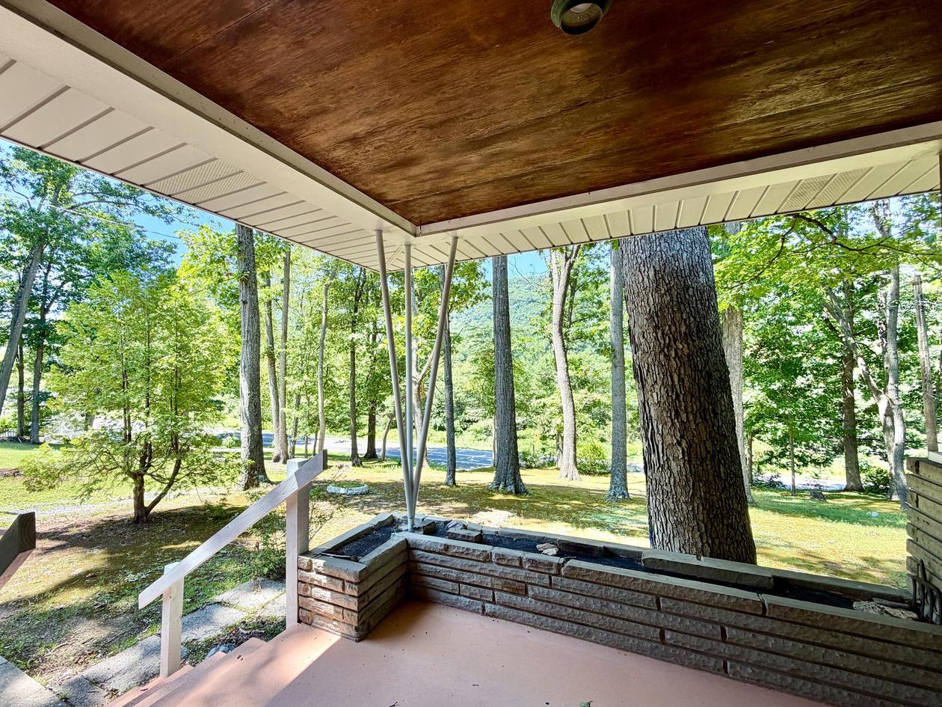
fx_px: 435
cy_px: 370
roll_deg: +1.4
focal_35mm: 16
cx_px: 431
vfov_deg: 78.1
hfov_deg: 94.3
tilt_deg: +1.1
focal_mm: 2.22
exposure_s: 1/205
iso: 40
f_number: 2.2
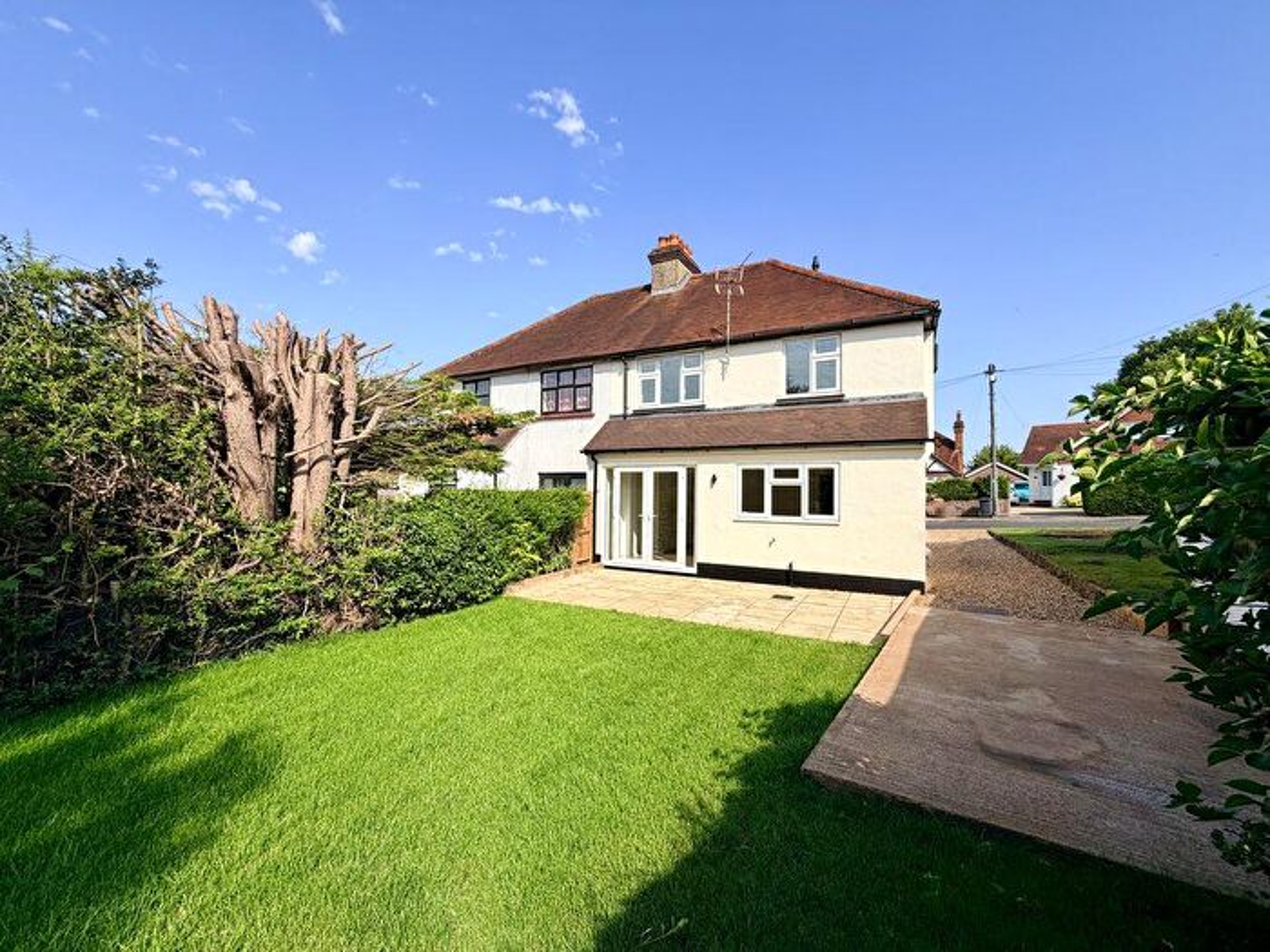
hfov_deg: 102.1
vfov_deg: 85.7
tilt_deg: +1.9
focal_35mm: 14
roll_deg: -0.2
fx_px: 514
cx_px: 635
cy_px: 476
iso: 20
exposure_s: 1/770
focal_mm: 2.22
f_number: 2.2
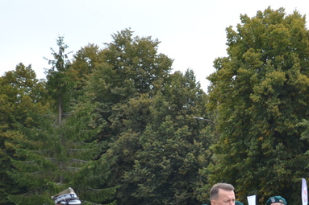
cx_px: 251
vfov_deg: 7.4
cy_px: 225
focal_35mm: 184
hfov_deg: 11.1
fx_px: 1580
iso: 140
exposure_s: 1/125
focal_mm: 55
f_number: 5.6
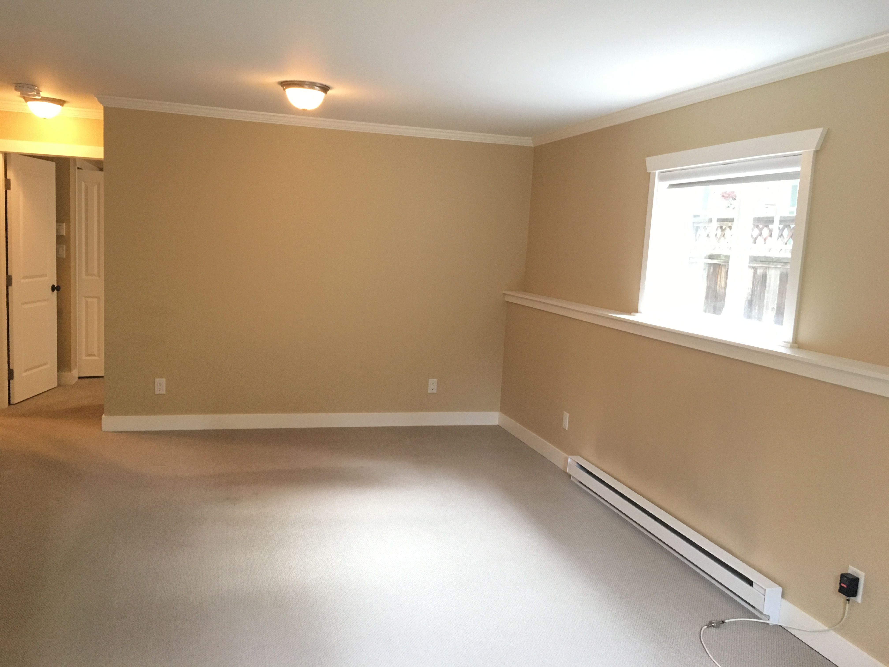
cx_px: 444
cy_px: 334
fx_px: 745
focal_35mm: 29
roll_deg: -2.9
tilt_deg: -5.0
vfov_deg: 48.2
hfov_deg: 61.7
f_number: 2.2
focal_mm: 4.15
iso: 125
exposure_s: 1/30
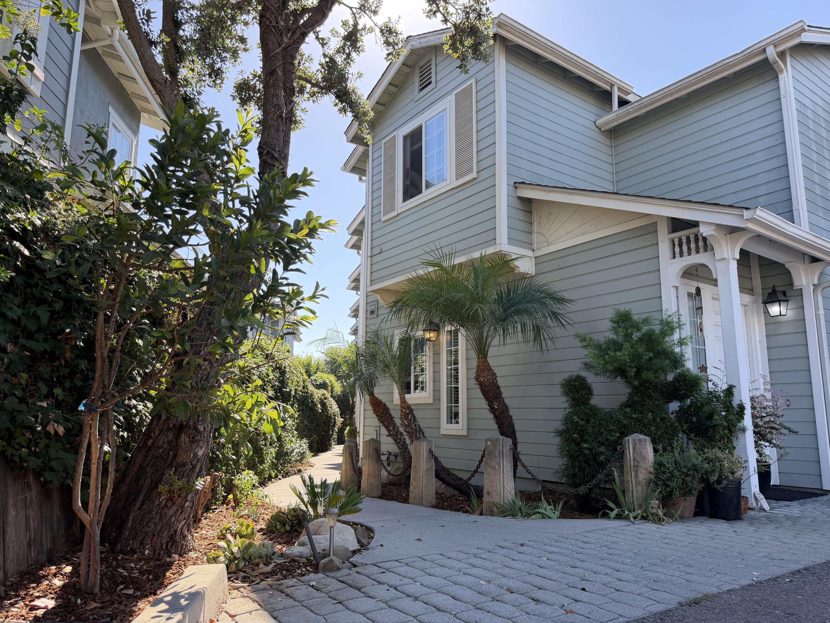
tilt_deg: +8.8
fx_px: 575
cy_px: 312
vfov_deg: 56.8
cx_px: 415
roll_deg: +0.0
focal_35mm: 24
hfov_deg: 71.6
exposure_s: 1/1271
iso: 100
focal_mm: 6.76
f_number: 1.78
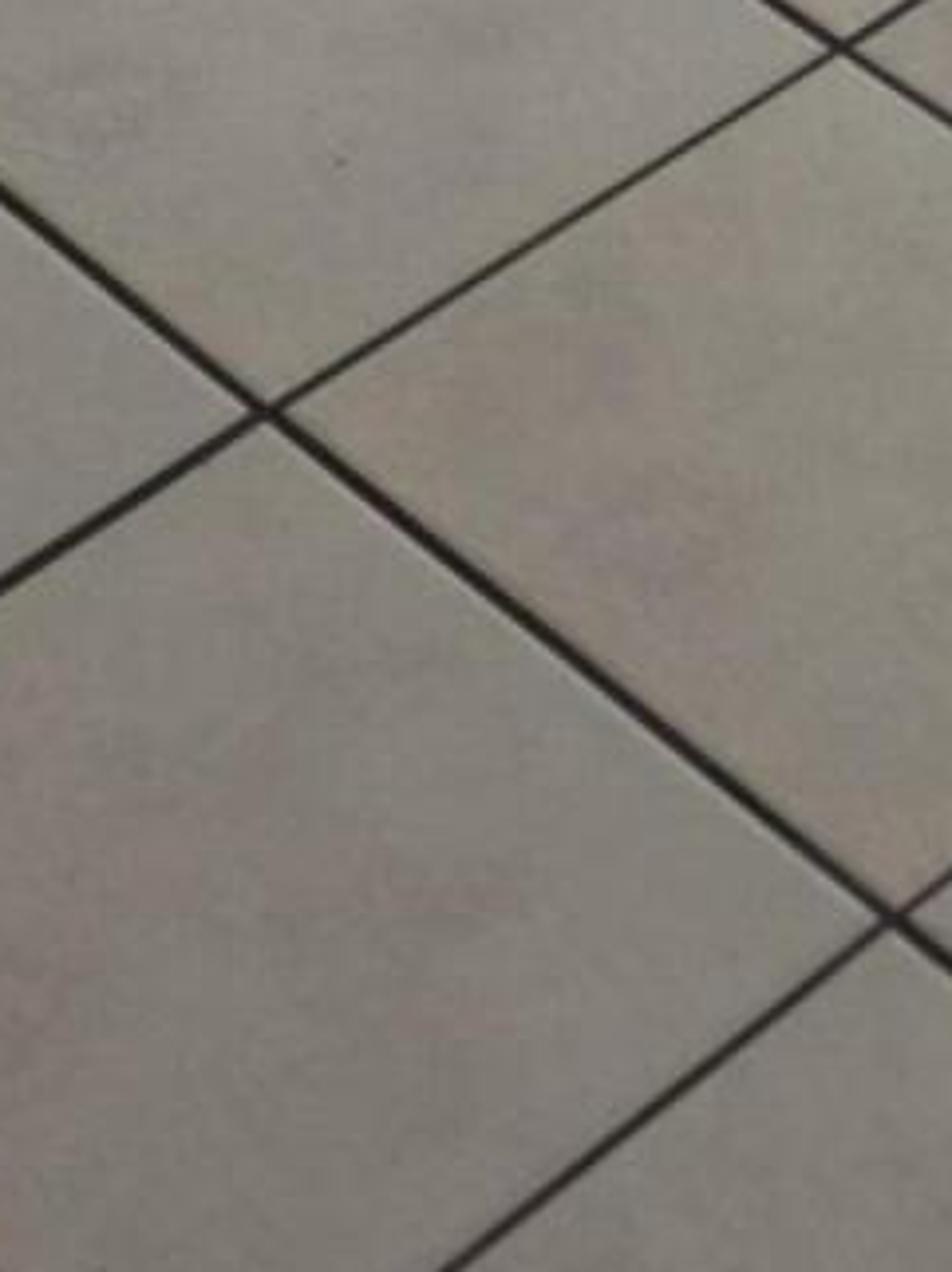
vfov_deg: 11.3
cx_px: 320
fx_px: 5251
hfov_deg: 10.4
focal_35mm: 143
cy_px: -1837
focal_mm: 6.5
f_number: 1.4
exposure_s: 1/120
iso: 125
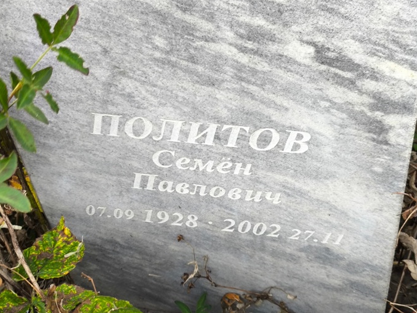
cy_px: 153
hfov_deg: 32.7
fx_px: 711
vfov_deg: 24.8
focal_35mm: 59
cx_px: 221
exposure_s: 1/60
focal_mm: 4.71
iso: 64
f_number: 1.7
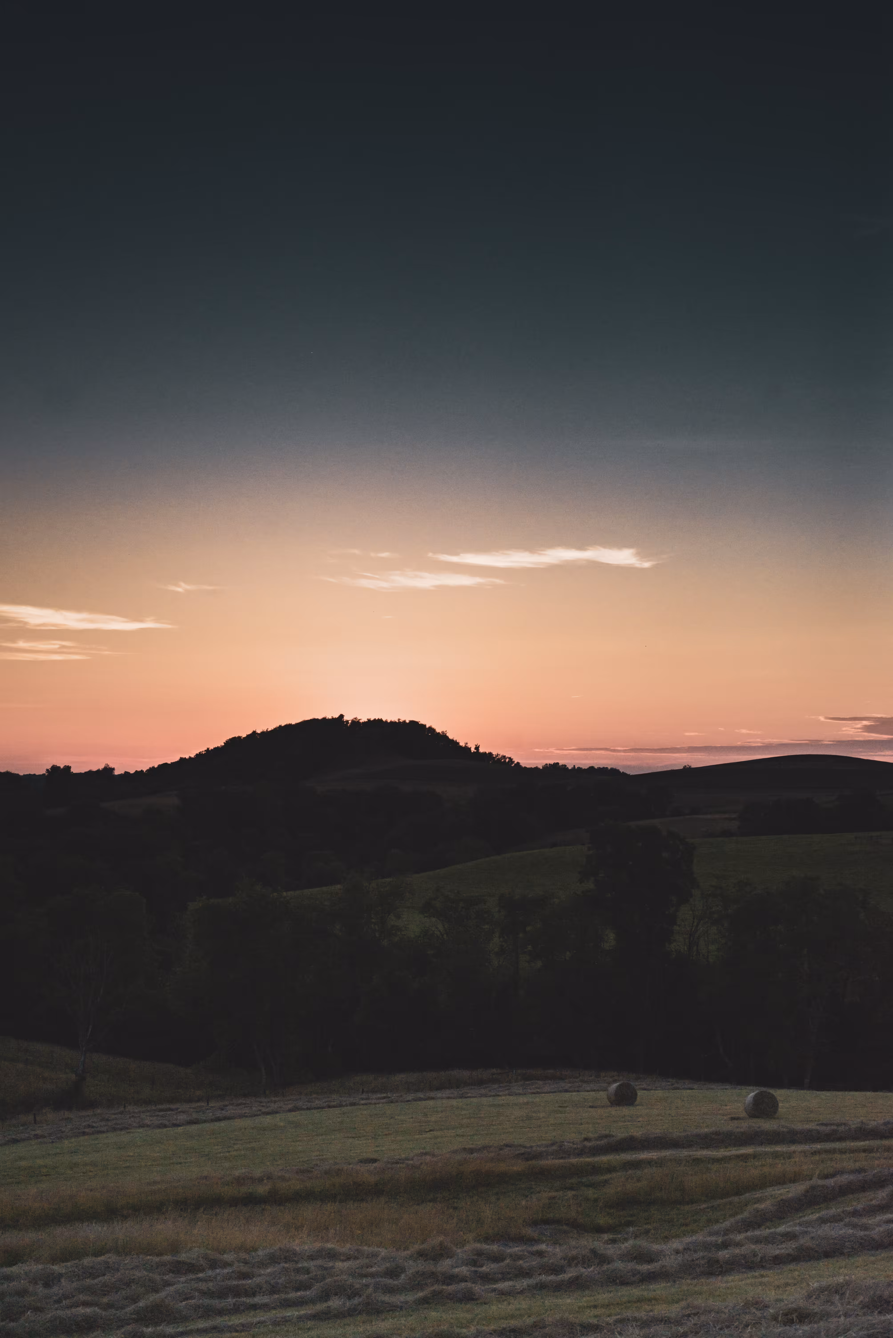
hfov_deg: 27.0
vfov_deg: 39.6
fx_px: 1859
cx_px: 446
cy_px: 669
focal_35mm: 50
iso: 320
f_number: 5.6
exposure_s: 1/4000
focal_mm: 50
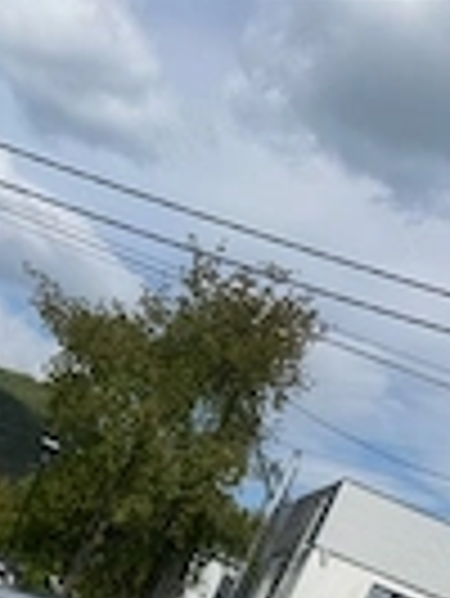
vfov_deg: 22.4
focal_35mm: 72
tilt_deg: -13.5
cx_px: -76
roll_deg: -22.0
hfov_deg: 19.4
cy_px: 890
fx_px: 1246
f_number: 1.78
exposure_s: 1/5814
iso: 80
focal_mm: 6.76
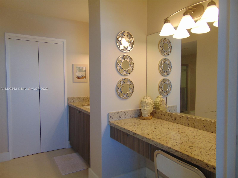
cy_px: 89
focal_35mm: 25
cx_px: 119
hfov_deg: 69.4
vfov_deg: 54.9
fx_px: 172
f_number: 3
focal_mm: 4.5
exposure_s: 1/60
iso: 80
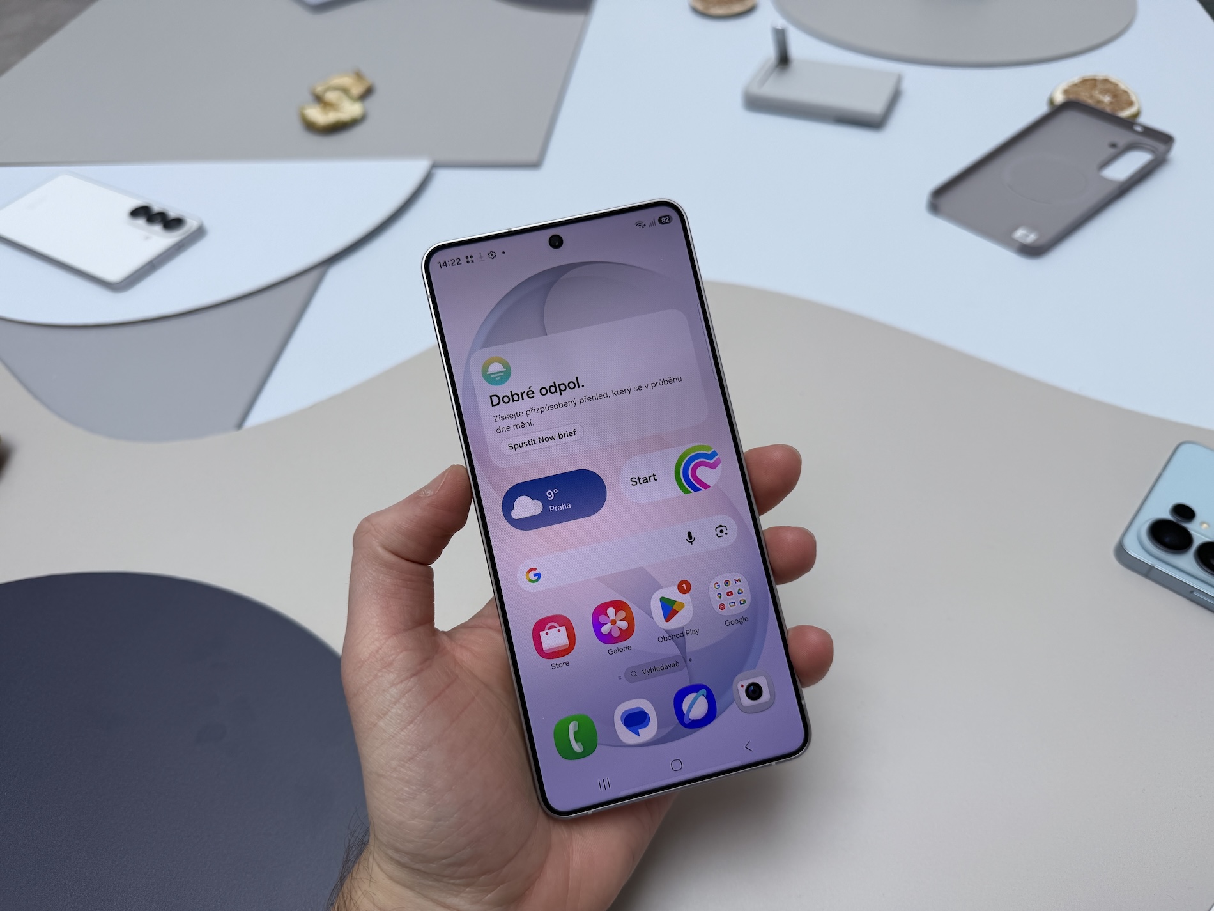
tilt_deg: -46.3
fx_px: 842
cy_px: 456
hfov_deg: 71.6
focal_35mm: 24
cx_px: 607
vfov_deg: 56.8
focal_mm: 6.76
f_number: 1.78
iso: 80
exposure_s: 1/341
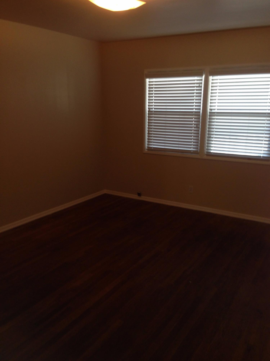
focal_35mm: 33
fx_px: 343
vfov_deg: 55.4
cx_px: 135
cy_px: 180
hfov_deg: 42.9
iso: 80
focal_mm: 4.12
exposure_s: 1/20
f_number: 2.4
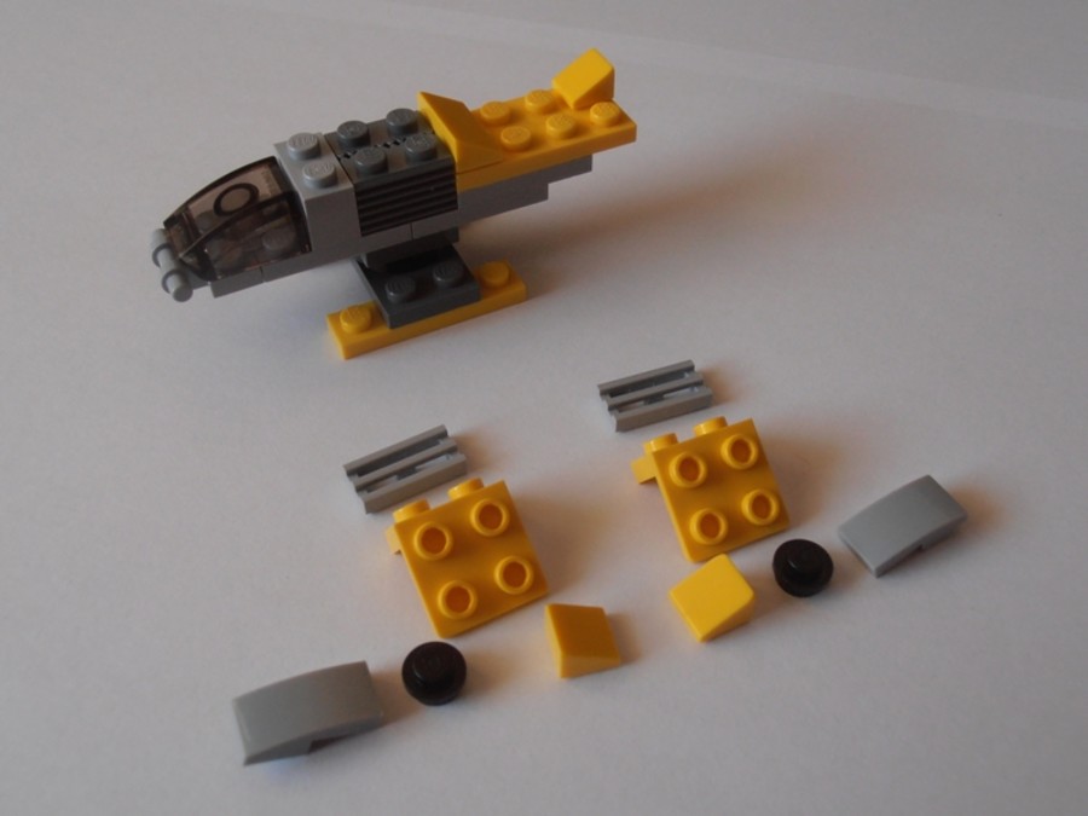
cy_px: 408
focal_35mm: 37
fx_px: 1163
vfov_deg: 38.7
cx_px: 544
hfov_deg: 50.1
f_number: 3.9
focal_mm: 6.61
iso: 125
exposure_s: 1/25
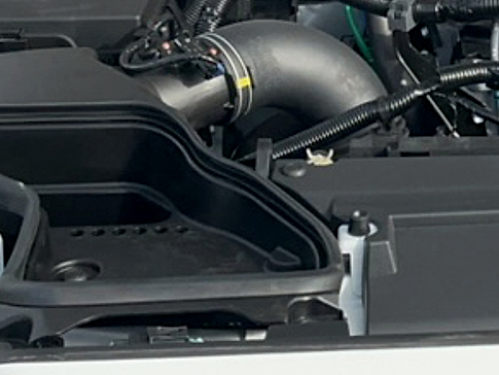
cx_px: 613
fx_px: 1427
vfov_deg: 14.6
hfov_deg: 18.7
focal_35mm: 99
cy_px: -49
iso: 32
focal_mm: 3
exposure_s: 1/997
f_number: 1.8
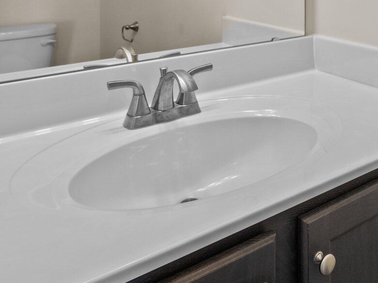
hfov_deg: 40.5
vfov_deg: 30.6
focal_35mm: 42
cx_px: 357
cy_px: -31
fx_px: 459
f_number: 4
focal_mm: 8
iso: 200
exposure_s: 1/13
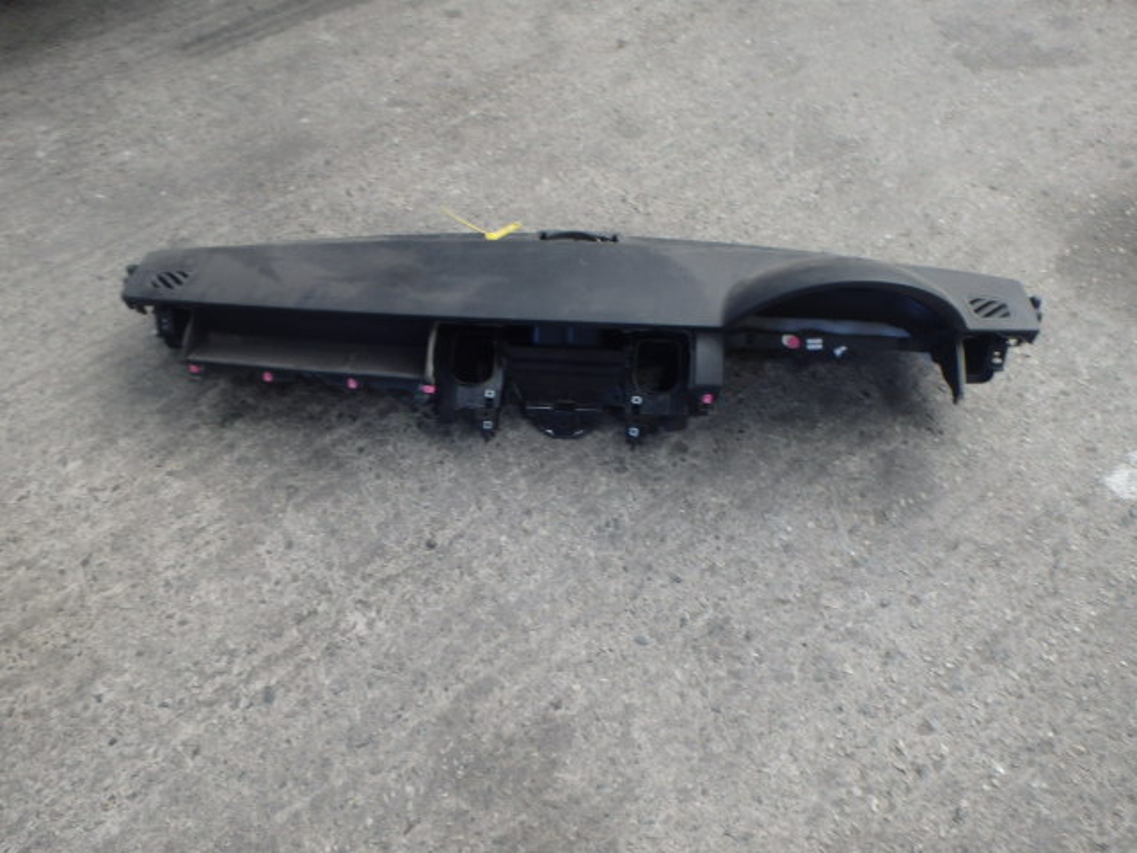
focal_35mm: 28
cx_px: 568
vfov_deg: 49.7
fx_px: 920
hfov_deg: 63.4
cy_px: 426
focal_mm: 5
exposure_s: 1/40
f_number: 3.9
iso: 200
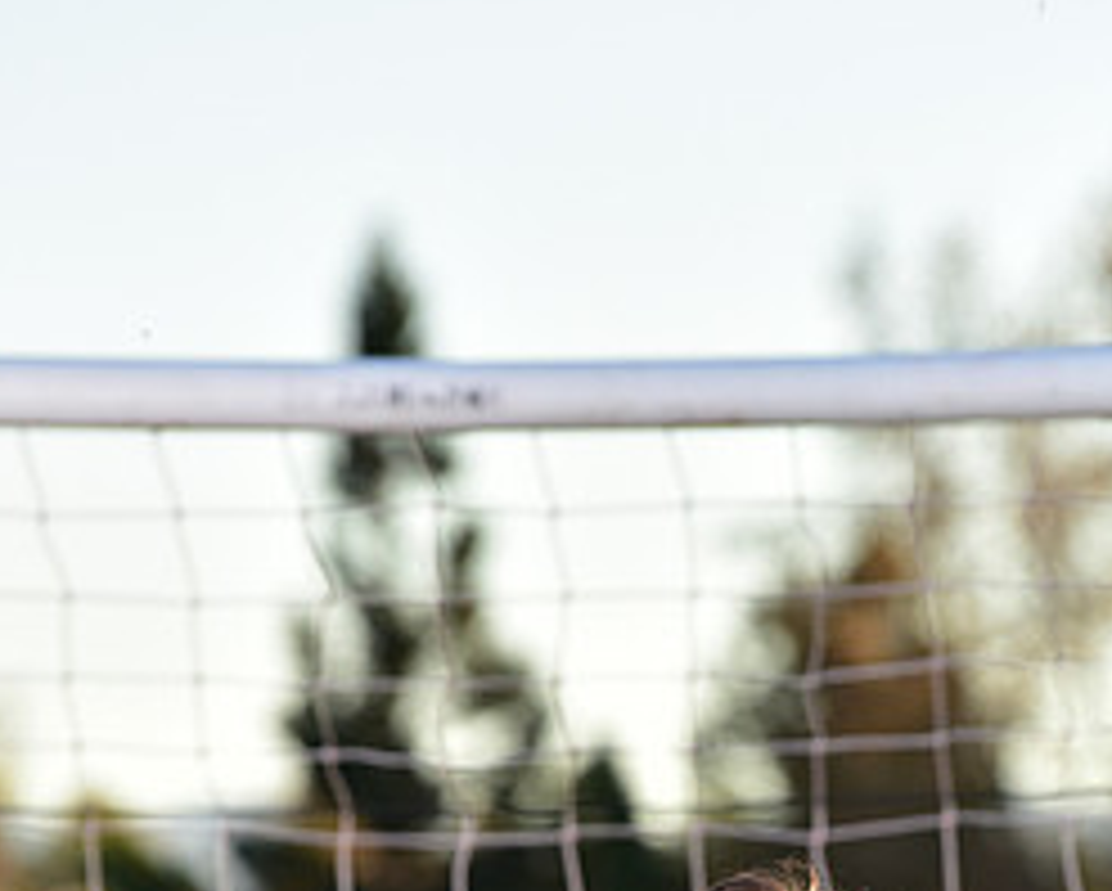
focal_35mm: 441
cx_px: 777
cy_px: 1292
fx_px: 14525
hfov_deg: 4.4
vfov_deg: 3.5
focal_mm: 200
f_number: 5
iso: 160
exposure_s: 1/250
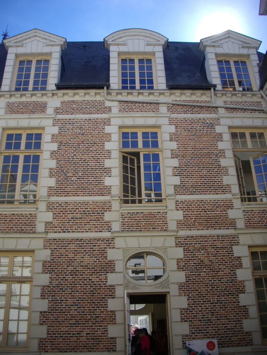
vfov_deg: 50.1
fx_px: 381
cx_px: 134
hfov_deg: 38.7
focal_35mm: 37
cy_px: 178
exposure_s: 1/250
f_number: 5.6
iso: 100
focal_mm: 6.2
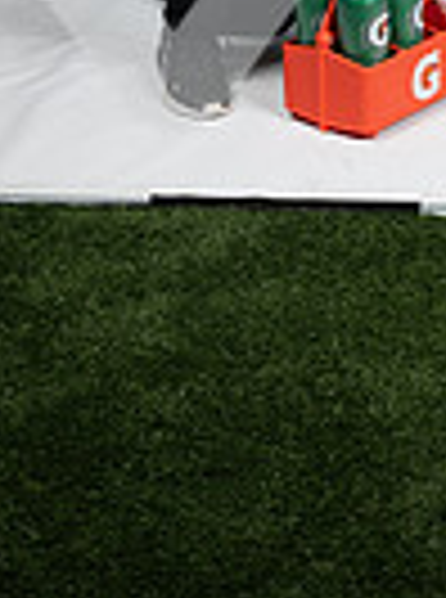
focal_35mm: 124
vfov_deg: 14.7
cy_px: -324
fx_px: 2141
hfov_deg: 11.5
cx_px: 622
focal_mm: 38
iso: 200
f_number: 7.1
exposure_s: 1/500
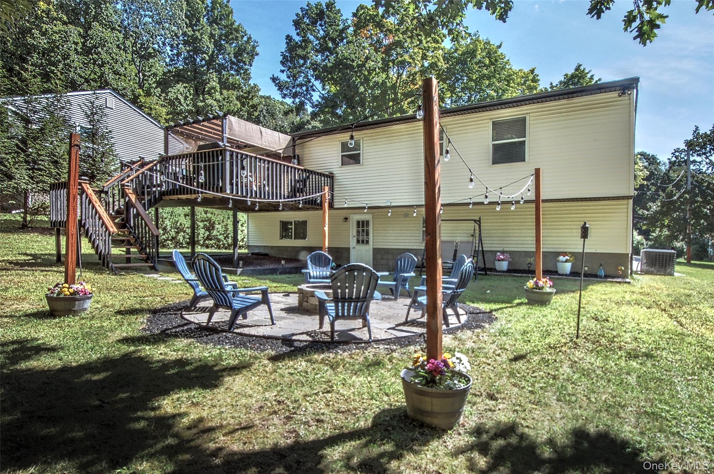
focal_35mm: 16
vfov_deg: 71.9
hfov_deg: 95.0
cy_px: 237
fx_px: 327
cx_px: 357
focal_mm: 11
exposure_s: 1/125
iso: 400
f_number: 22
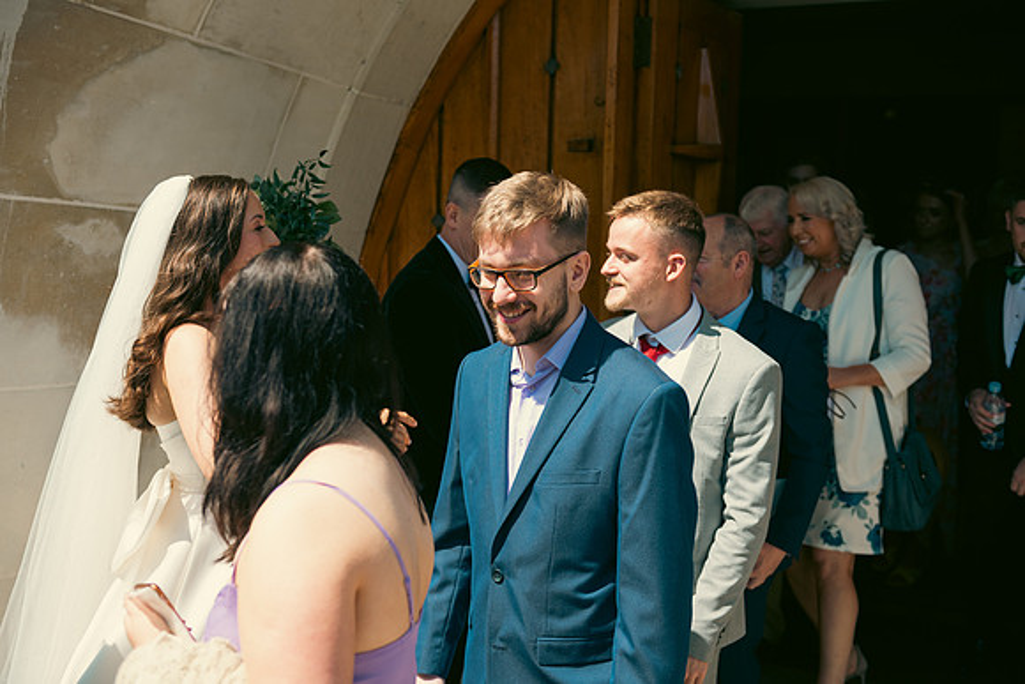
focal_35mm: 40
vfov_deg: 33.4
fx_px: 1139
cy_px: 342
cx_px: 512
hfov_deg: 48.4
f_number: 3.5
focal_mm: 40
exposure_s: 1/800
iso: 100
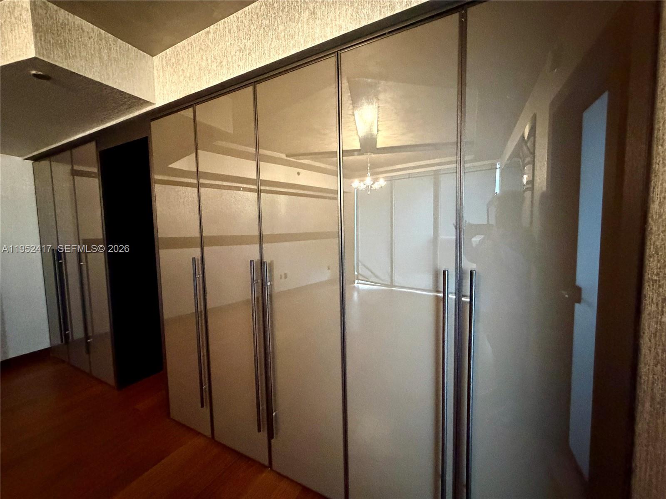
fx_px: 269
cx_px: 333
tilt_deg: -2.4
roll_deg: +1.7
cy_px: 250
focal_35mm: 14
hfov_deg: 102.1
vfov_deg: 85.7
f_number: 2.2
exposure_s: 1/30
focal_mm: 2.22
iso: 1250
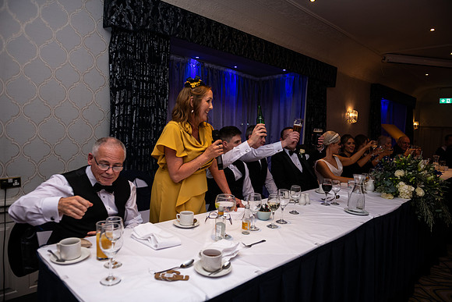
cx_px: 226
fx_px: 301
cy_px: 151
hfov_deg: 73.7
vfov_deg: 53.2
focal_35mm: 24
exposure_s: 1/160
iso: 640
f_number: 3.5
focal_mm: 24
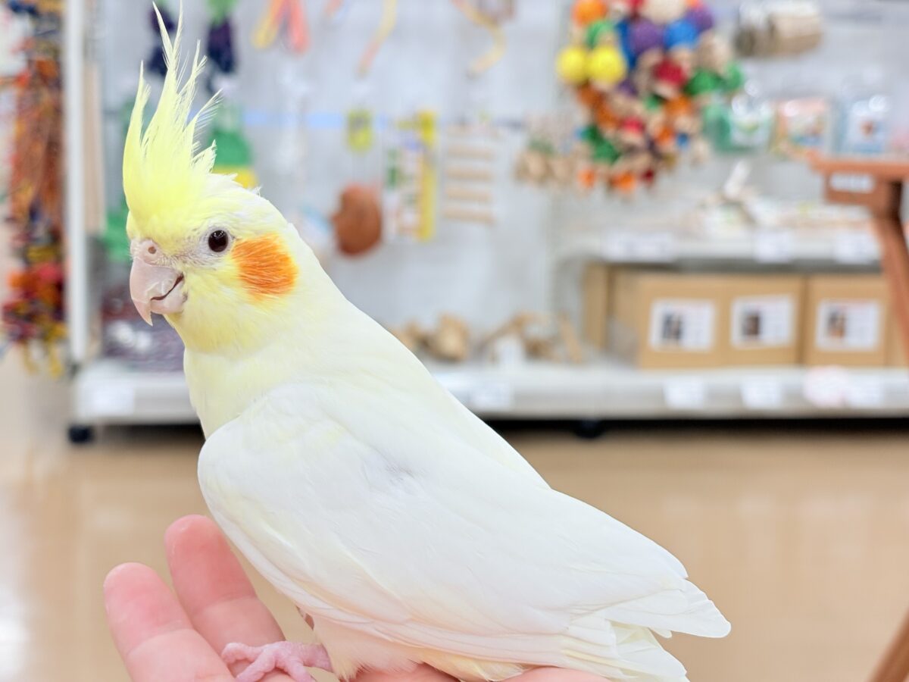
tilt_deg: -7.8
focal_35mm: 52
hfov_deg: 36.8
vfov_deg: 28.0
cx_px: 454
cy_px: 341
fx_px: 1365
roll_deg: -0.2
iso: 32
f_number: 1.6
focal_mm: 5.96
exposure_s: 1/50
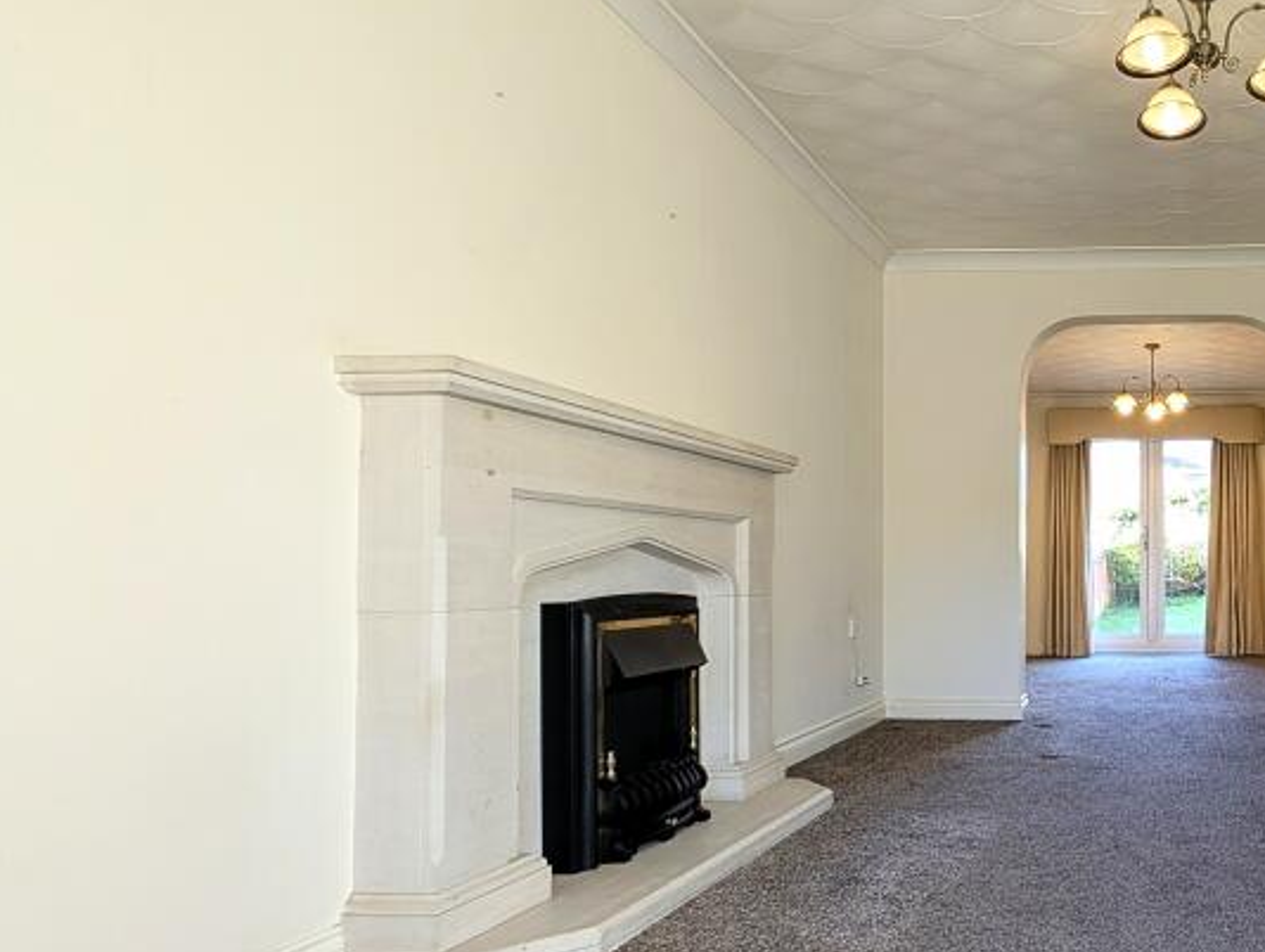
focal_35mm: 23
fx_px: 842
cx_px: 1151
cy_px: 548
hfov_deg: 61.5
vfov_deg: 58.7
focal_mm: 2.02
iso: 50
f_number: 1.7
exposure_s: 1/52.1
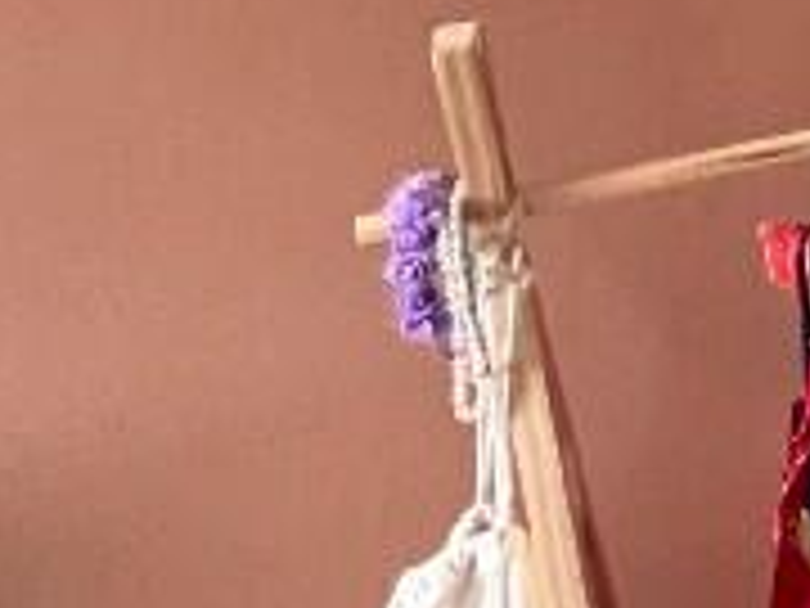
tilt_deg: -9.9
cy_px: -216
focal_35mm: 74
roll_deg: +2.8
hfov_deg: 12.9
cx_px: 2218
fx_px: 1732
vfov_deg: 18.3
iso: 200
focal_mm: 1.57
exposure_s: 1/99
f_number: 1.8
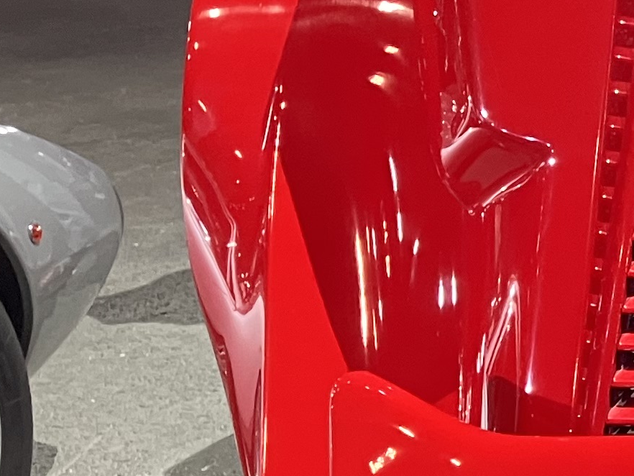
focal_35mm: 128
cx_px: 1267
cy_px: 142
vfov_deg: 11.6
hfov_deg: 13.3
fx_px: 2345
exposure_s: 1/60
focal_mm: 3.99
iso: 160
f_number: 1.8
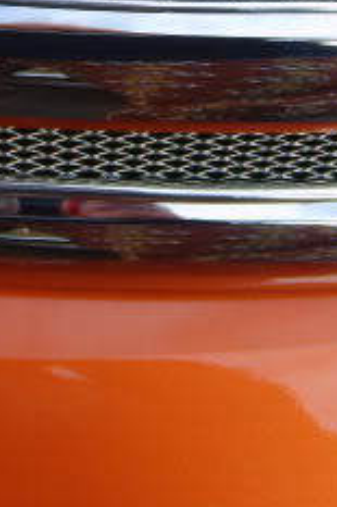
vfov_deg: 20.1
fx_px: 1406
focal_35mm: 100
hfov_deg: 13.5
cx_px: 17
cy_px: 57
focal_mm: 5.8
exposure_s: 1/180
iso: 50
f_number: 2.8
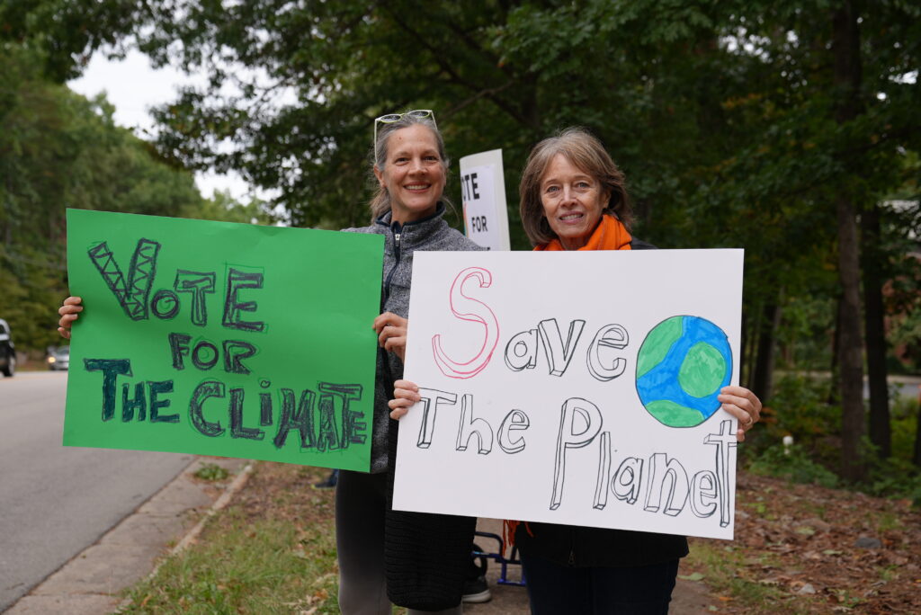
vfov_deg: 28.7
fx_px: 1203
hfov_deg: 41.9
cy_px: 308
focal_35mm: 47
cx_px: 460
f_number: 4
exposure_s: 1/160
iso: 125
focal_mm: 47
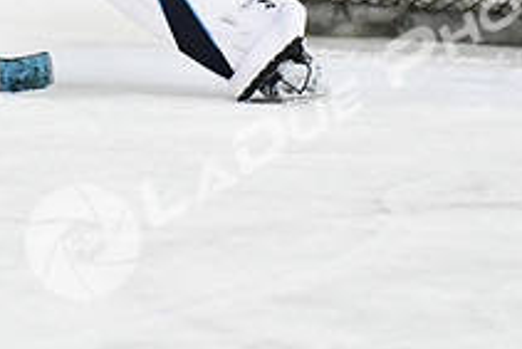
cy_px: -123
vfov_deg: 1.8
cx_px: 20
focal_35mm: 785
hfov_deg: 2.6
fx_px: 11390
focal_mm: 190
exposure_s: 1/1600
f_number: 2.8
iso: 6400
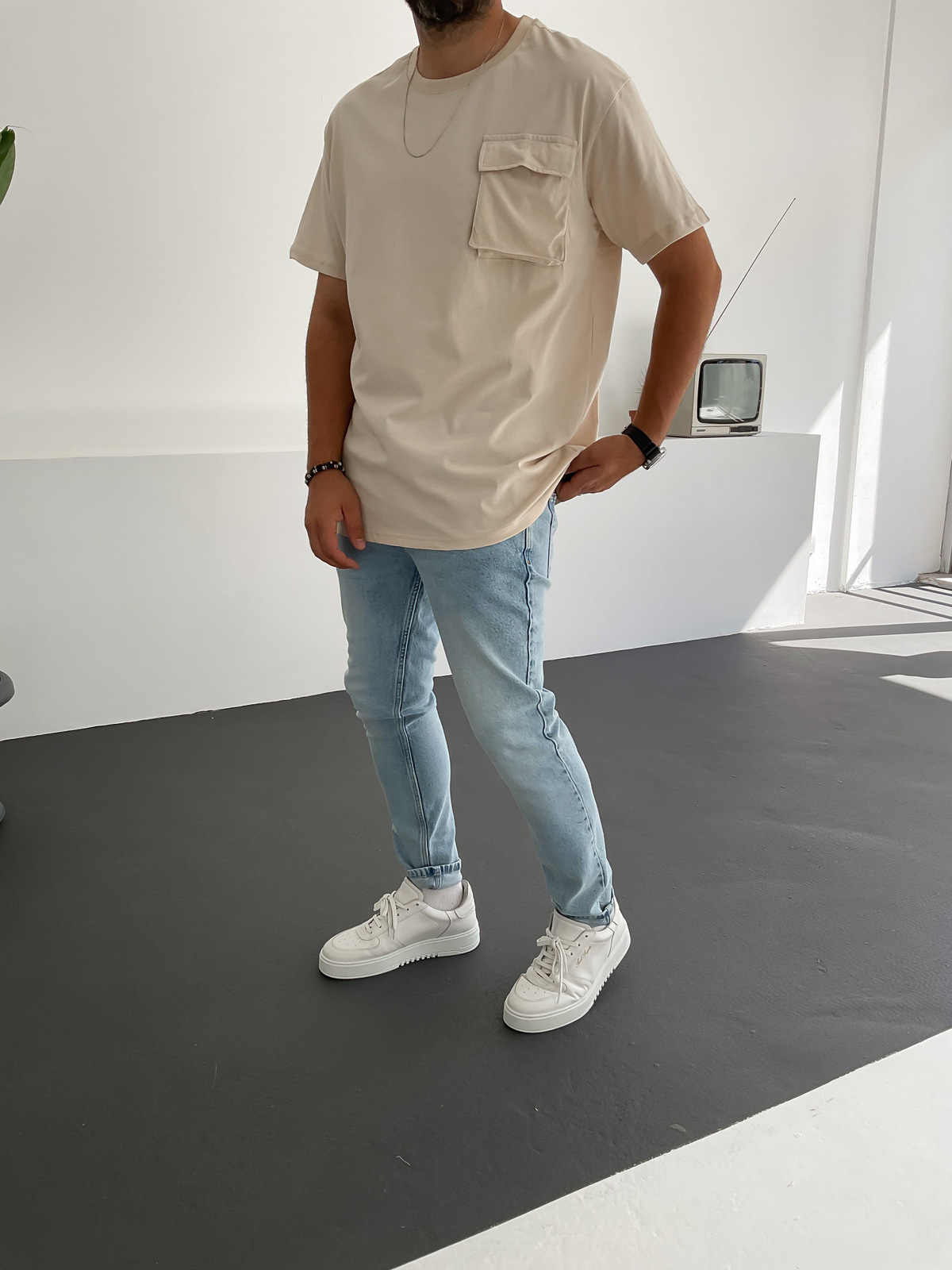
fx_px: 1063
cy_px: 635
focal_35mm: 29
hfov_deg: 48.2
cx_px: 476
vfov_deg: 61.7
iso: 16
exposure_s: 1/220
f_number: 1.8
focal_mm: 3
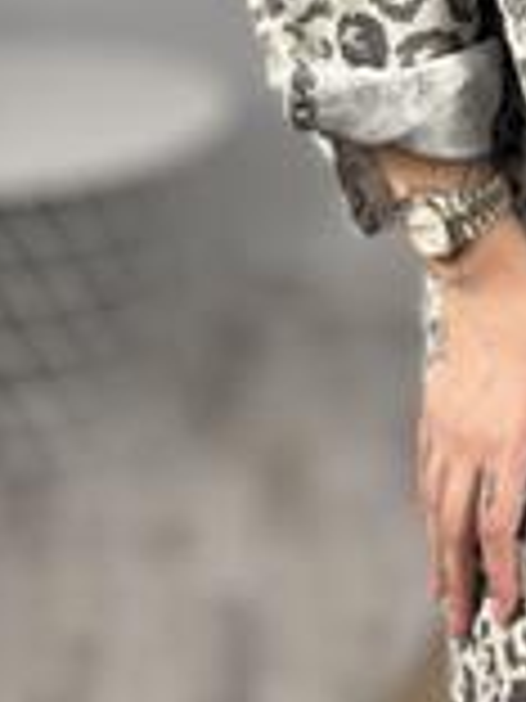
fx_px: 2573
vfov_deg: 15.2
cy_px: -20
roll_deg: +2.3
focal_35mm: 127
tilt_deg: -34.2
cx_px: 548
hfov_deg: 11.5
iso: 100
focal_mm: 6.86
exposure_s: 1/100
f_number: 1.78
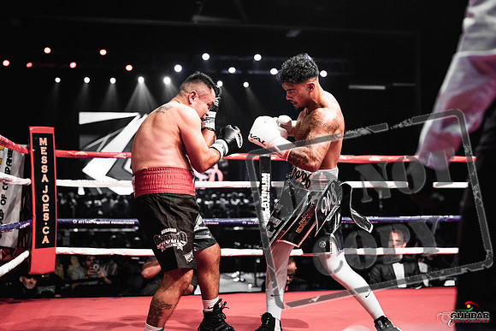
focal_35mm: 54
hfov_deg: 37.1
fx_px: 739
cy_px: 166
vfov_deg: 25.2
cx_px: 248
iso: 4000
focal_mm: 50
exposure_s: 1/1000
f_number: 2.8
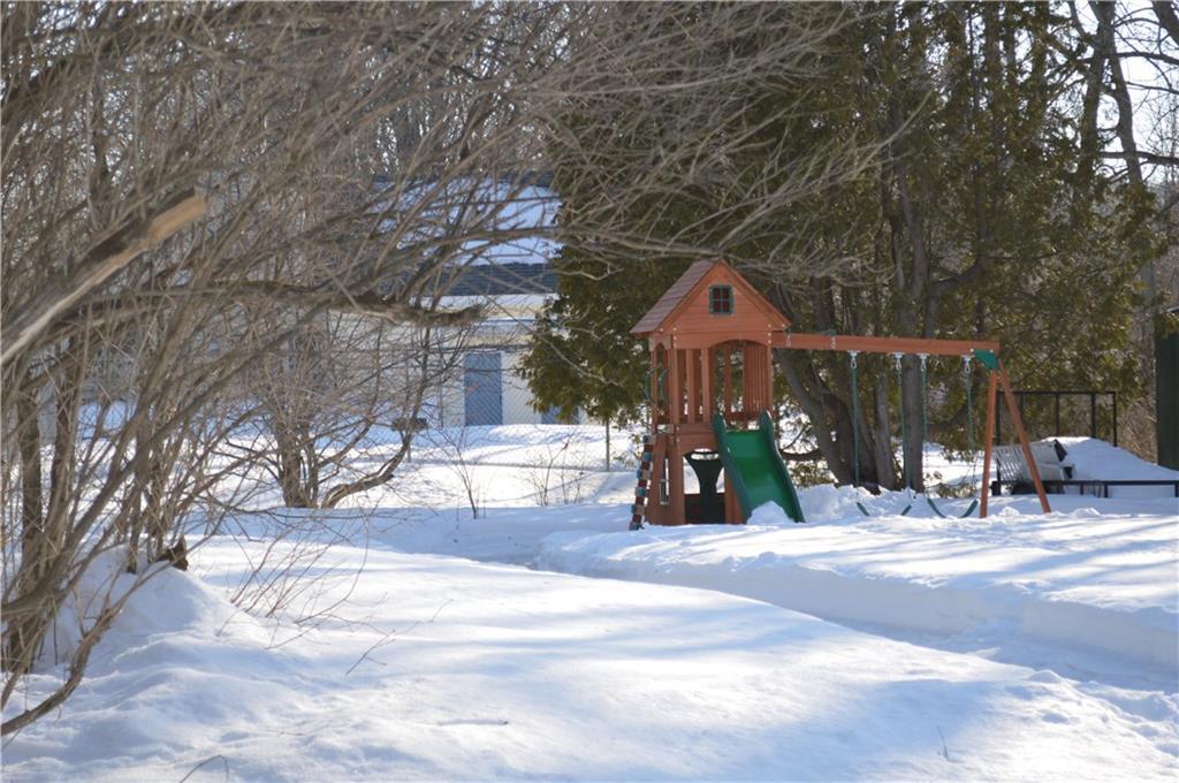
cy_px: 392
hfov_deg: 24.6
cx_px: 590
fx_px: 2698
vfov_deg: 16.5
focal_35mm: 82
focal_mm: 55
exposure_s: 1/200
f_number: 5.6
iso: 100
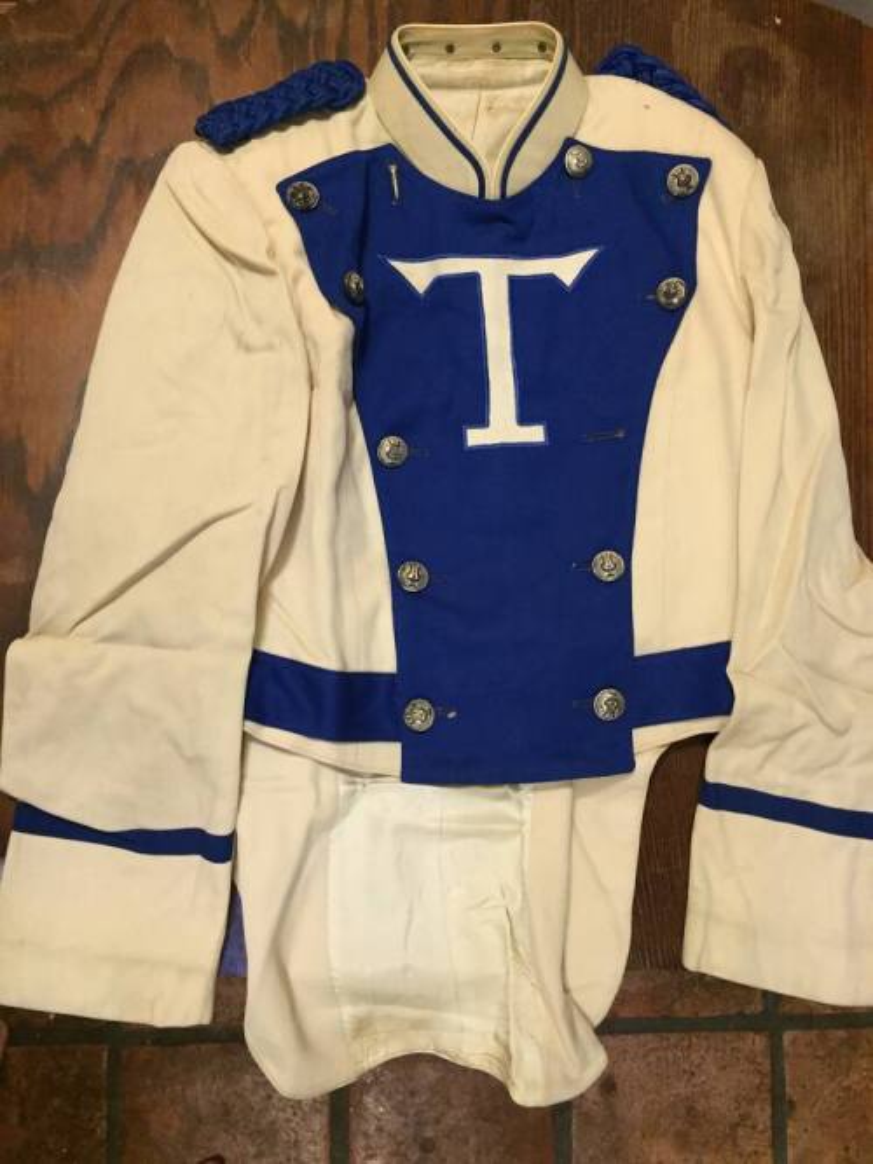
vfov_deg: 61.7
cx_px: 436
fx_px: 975
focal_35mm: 29
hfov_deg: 48.2
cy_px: 582
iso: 250
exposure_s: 1/30
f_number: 2.2
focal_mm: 4.15
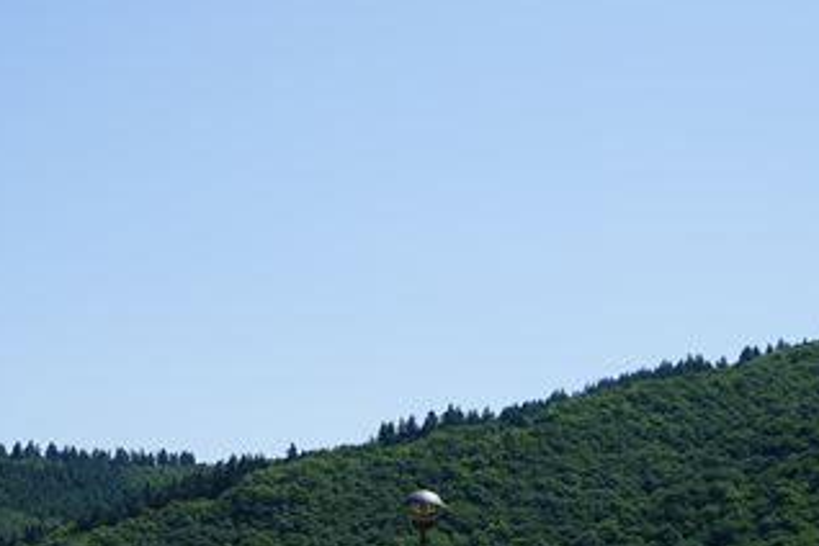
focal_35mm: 78
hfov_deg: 25.6
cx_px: 173
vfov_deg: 17.1
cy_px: 536
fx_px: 1774
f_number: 11
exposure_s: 1/125
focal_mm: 36
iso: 100
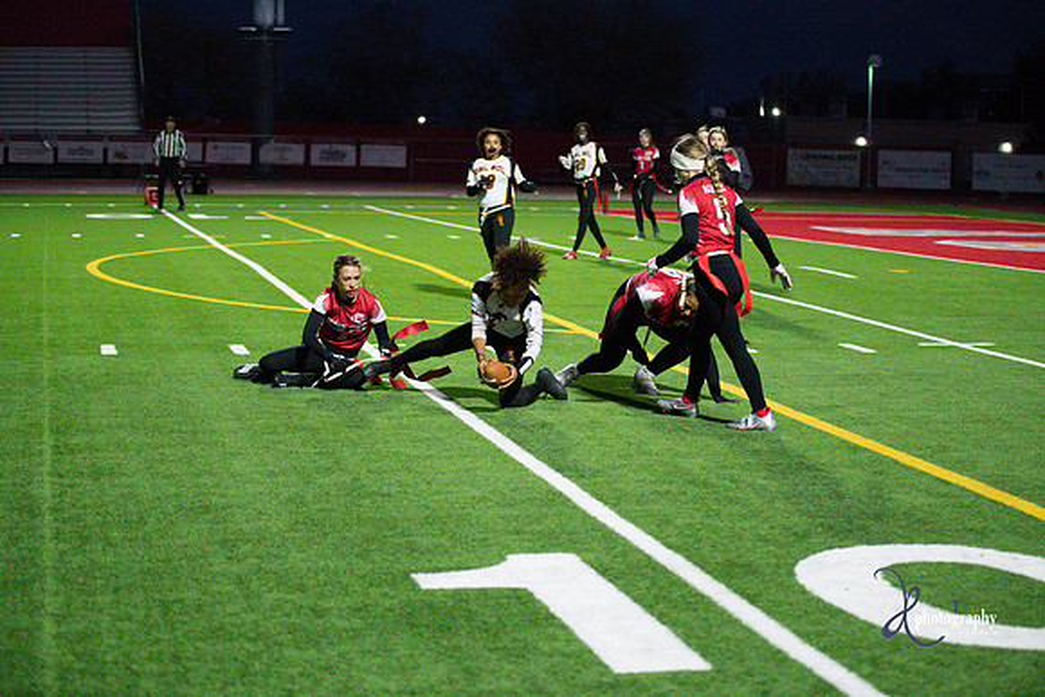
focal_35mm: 75
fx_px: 2177
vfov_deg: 18.2
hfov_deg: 27.0
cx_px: 522
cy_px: 348
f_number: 2.8
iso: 14400
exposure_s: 1/2500
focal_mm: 75
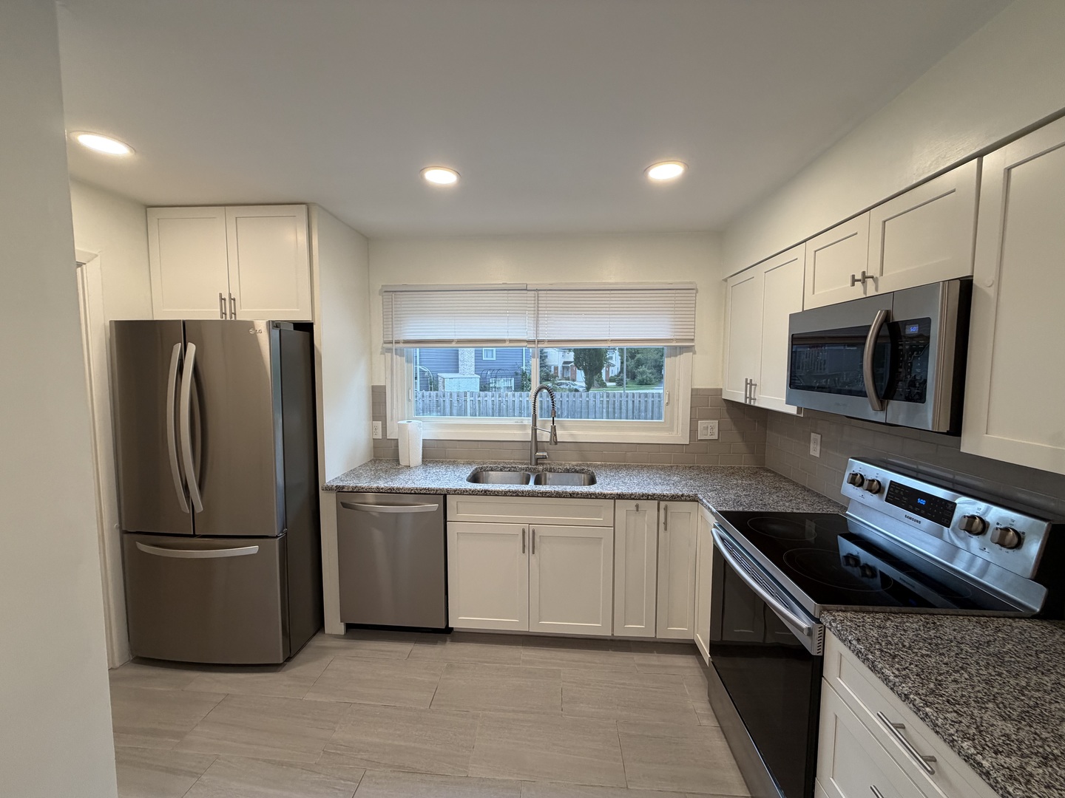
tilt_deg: -4.4
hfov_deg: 102.1
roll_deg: -0.5
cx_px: 532
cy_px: 399
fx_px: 431
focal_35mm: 14
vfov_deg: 85.7
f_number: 2.2
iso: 200
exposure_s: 1/120
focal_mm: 2.22
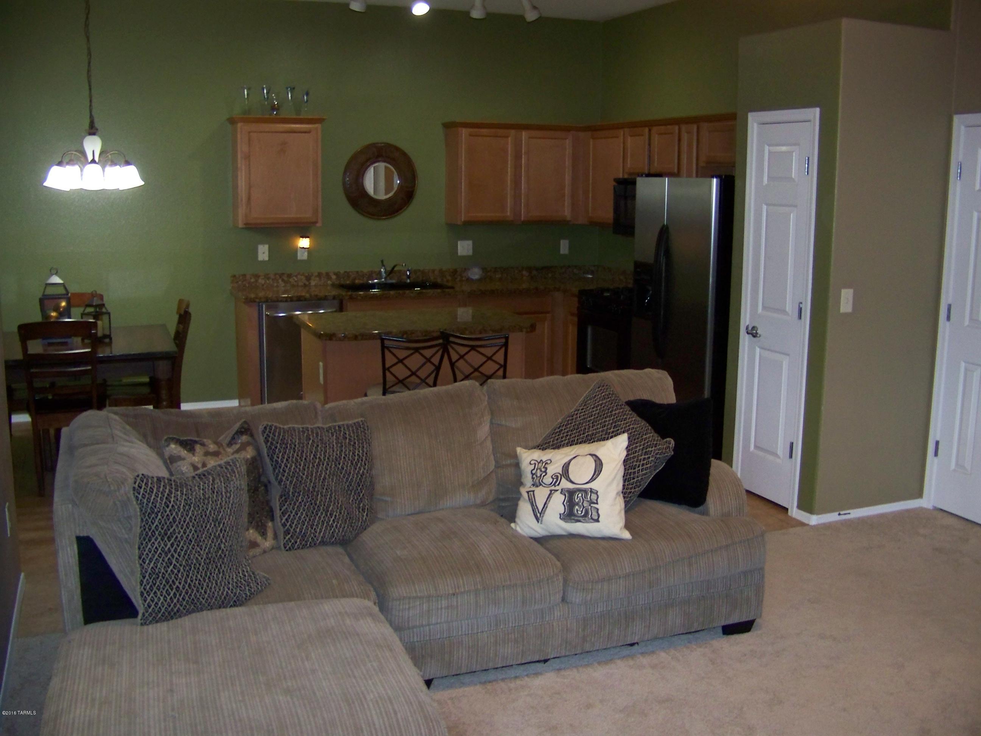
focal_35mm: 36
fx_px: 1020
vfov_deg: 39.7
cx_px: 490
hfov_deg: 51.4
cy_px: 368
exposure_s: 1/30
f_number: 2.8
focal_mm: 5.85
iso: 200
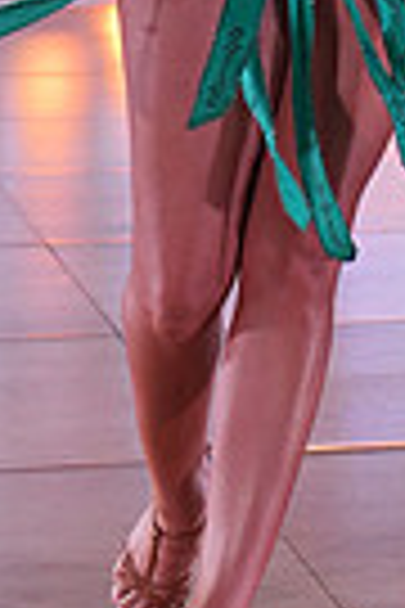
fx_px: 3628
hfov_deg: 6.3
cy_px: -293
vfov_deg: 9.3
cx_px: 502
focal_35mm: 215
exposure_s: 1/400
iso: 1600
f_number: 4
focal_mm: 50
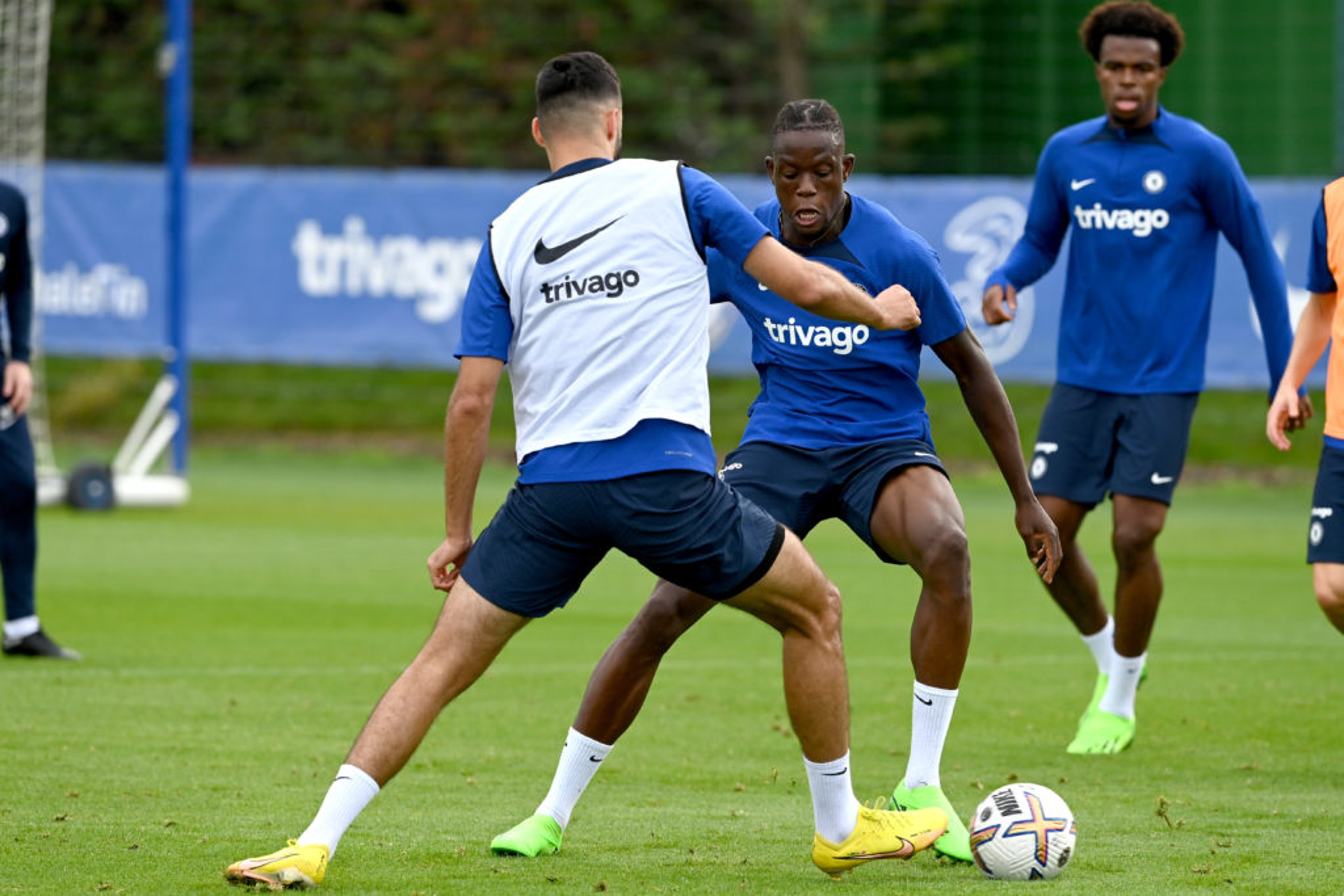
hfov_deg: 5.2
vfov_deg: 3.4
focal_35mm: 400
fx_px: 14934
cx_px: 672
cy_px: 448
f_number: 5.6
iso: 800
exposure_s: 1/1600
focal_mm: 400
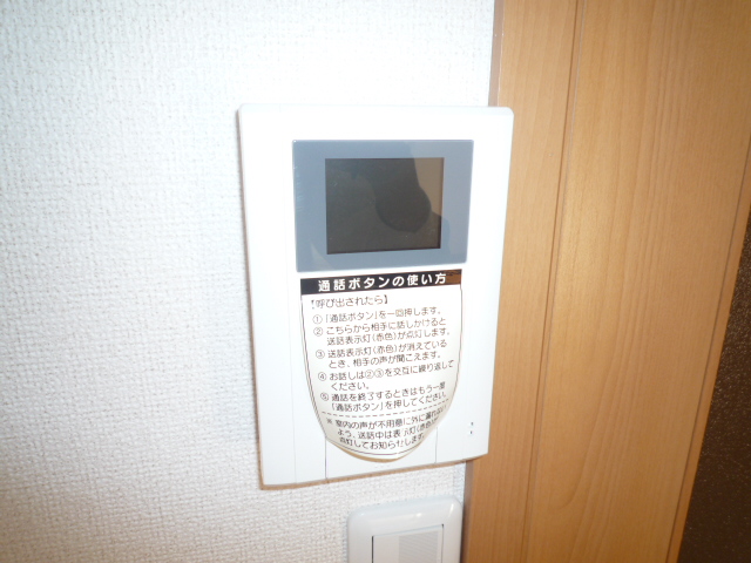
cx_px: 376
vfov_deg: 54.9
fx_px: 542
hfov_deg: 69.4
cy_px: 282
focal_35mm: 25
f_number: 2.8
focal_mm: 4.4
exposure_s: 1/80
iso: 100
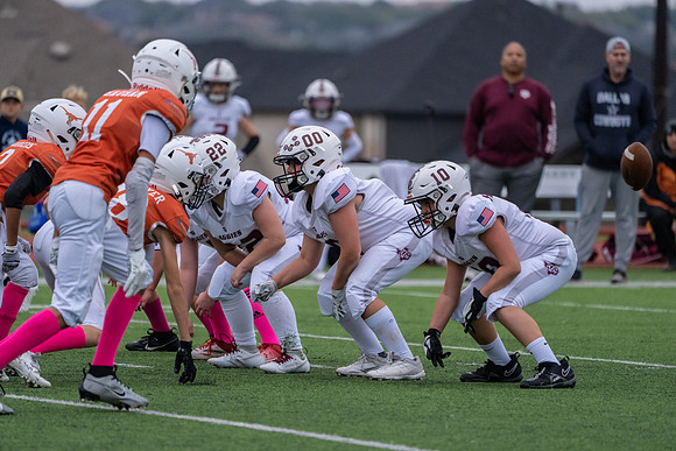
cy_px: 226
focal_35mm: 400
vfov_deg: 3.4
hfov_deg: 5.2
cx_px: 338
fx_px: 7513
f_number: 5.6
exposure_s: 1/1000
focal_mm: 400
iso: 4000
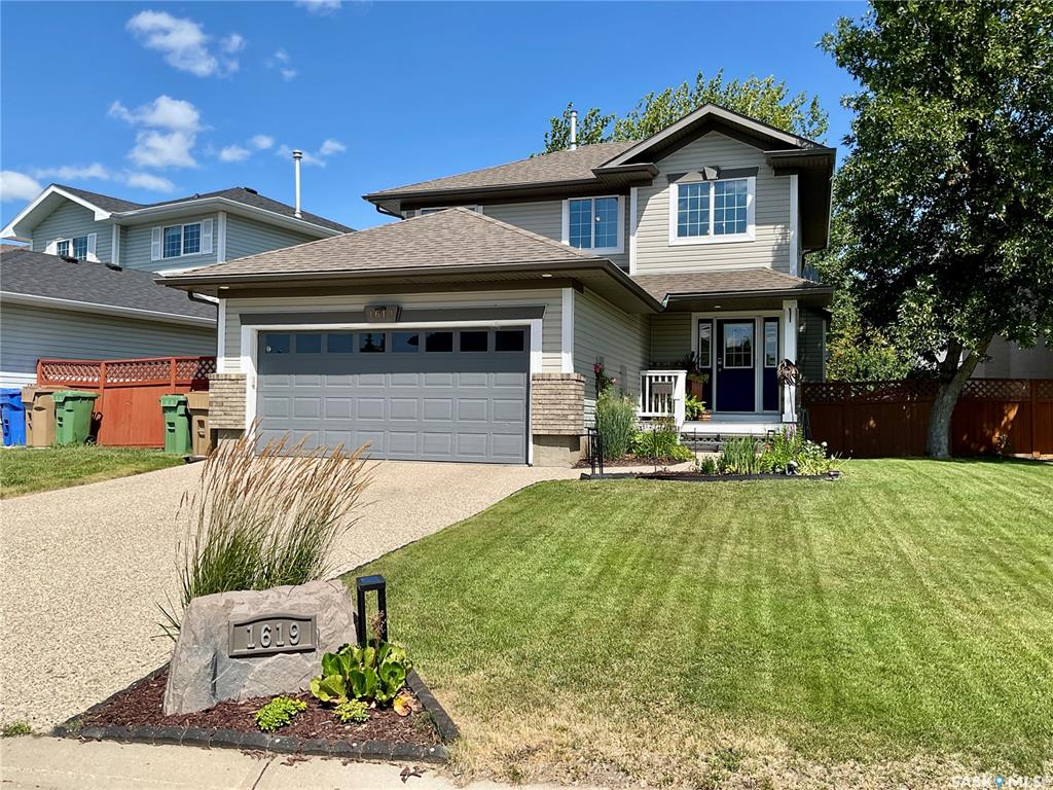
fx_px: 882
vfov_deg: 48.2
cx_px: 526
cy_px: 395
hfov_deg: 61.7
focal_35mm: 29
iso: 16
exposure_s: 1/2058
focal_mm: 3
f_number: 1.8
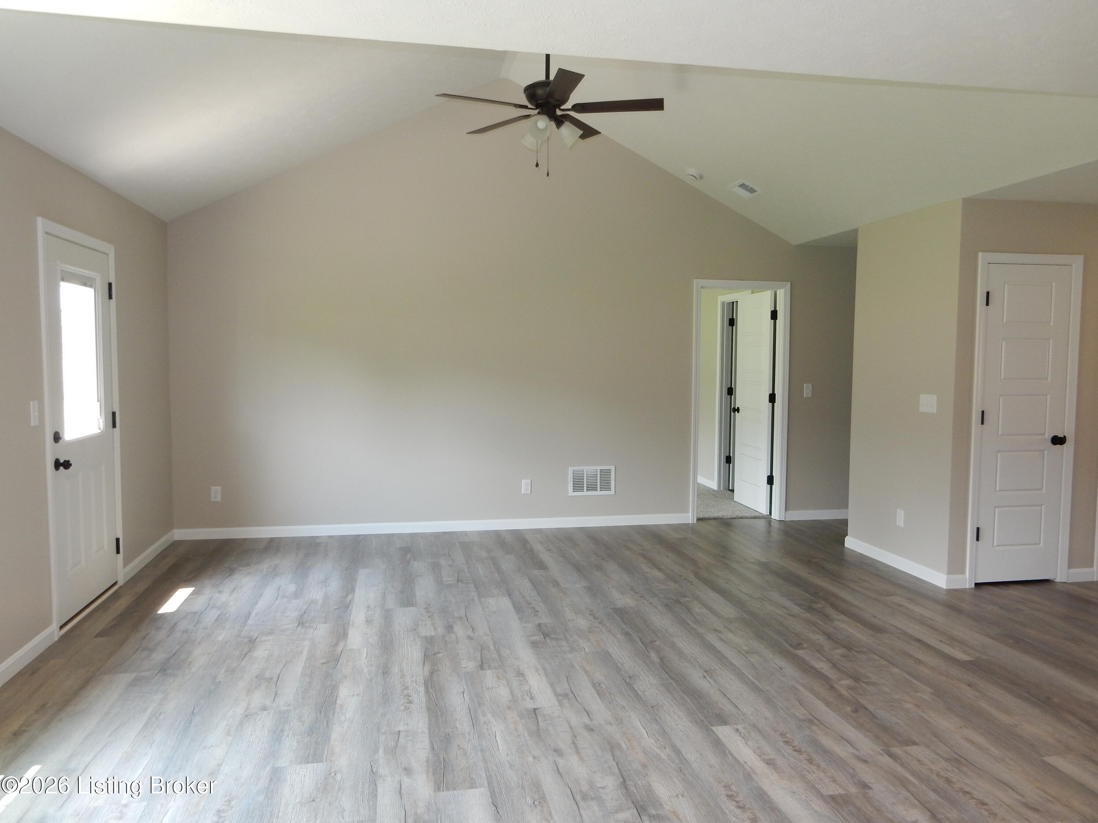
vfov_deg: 54.9
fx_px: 793
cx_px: 549
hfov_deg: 69.4
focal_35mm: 25
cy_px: 412
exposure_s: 1/30
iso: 140
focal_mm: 4.5
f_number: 3.7
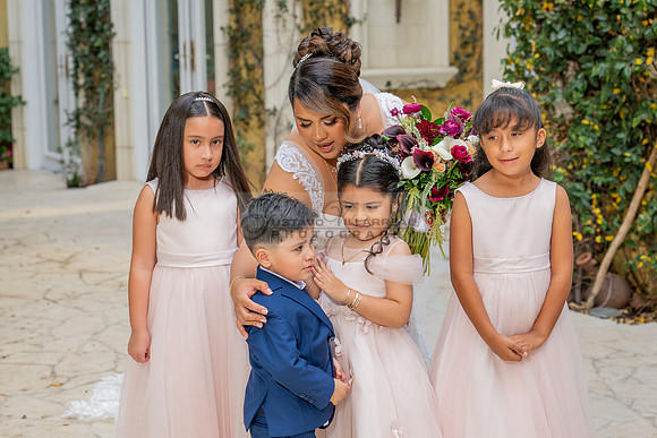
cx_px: 314
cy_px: 218
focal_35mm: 76
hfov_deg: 26.8
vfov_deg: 18.1
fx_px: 1379
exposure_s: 1/200
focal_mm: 70
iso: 200
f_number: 5
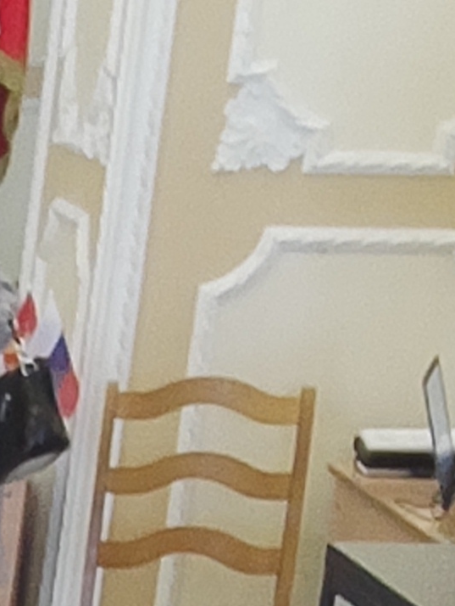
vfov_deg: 13.4
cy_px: 1127
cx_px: -886
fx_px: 2274
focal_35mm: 130
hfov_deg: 9.2
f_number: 2.45
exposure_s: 1/33
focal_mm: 3.49
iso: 194
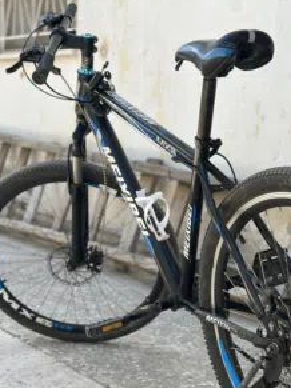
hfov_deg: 22.2
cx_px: 168
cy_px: 252
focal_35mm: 66
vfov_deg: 29.2
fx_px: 740
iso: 80
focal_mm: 6.86
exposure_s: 1/1916
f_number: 1.78
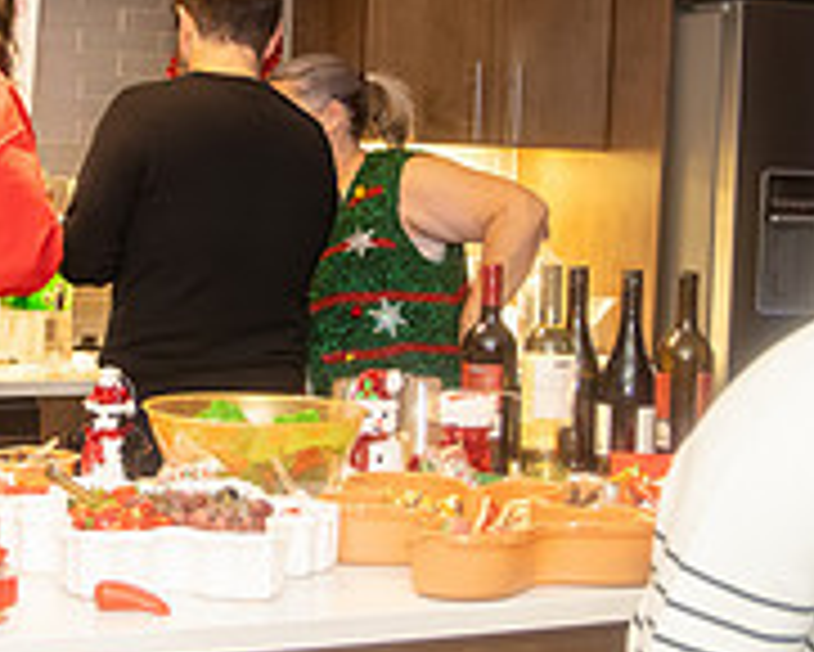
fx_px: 1808
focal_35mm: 75
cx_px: 112
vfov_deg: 20.4
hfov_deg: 24.8
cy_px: 281
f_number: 3.5
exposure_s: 1/160
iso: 2500
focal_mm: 24
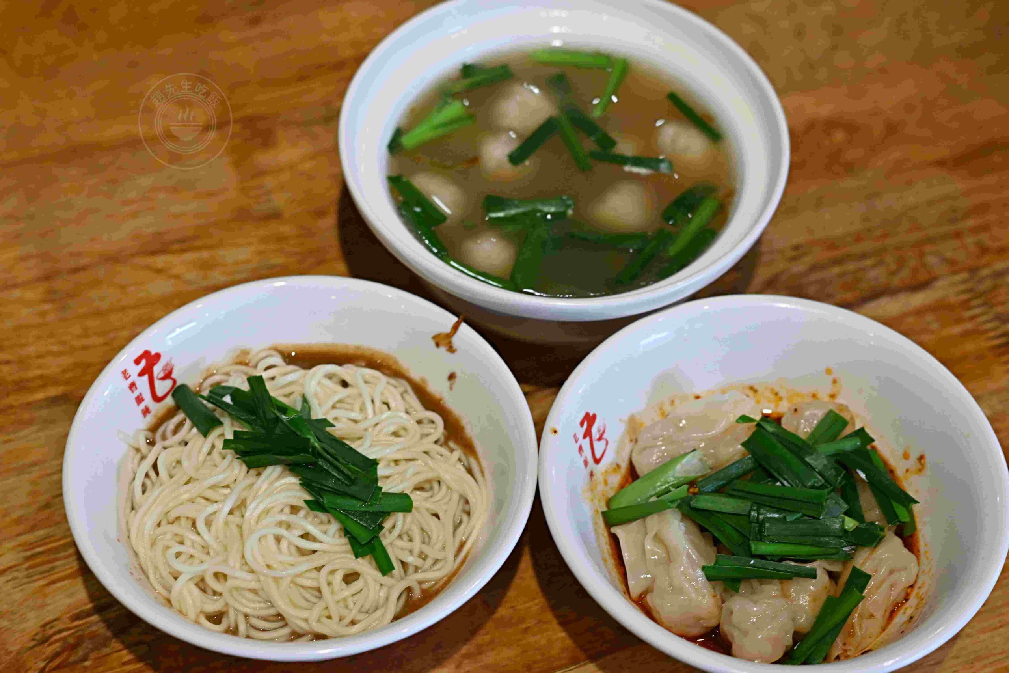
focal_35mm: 75
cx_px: 504
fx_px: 2102
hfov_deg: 27.0
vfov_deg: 18.2
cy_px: 336
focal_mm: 50
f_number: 3.2
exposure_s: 1/200
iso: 640
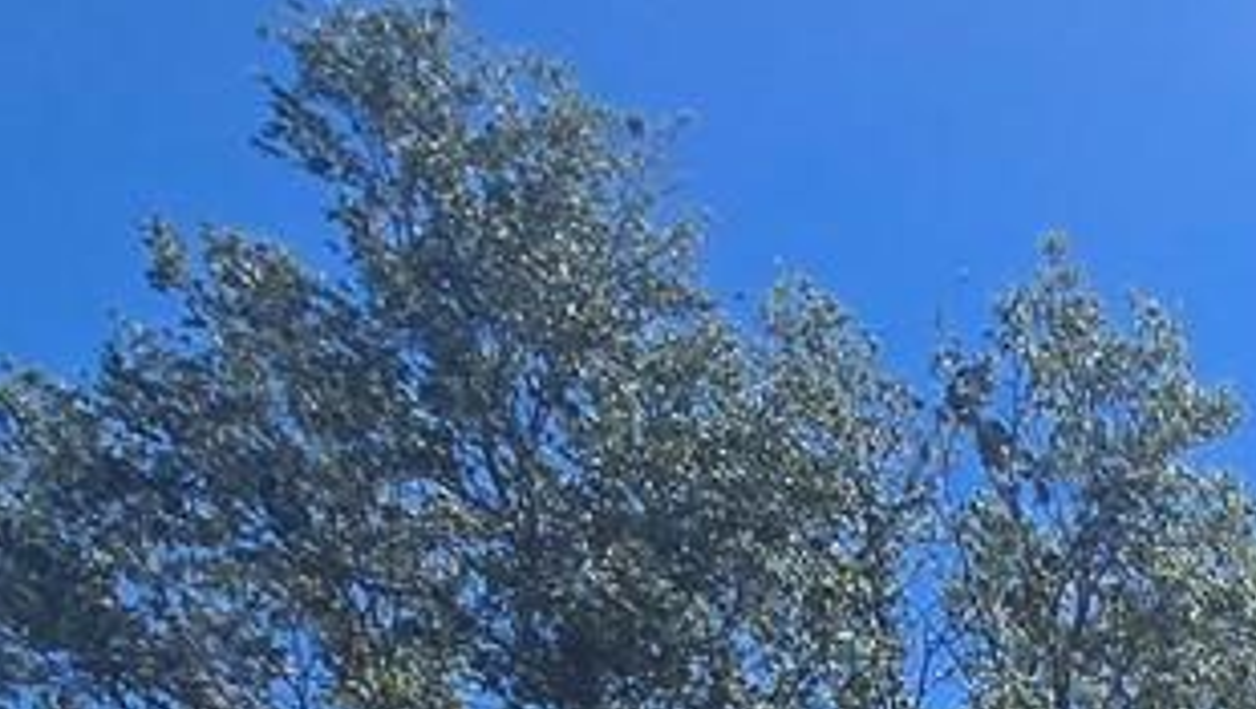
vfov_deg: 11.4
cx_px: 2006
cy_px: 2005
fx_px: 2433
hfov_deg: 22.4
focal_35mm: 73
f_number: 2.2
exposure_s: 1/2657
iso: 50
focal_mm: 2.2
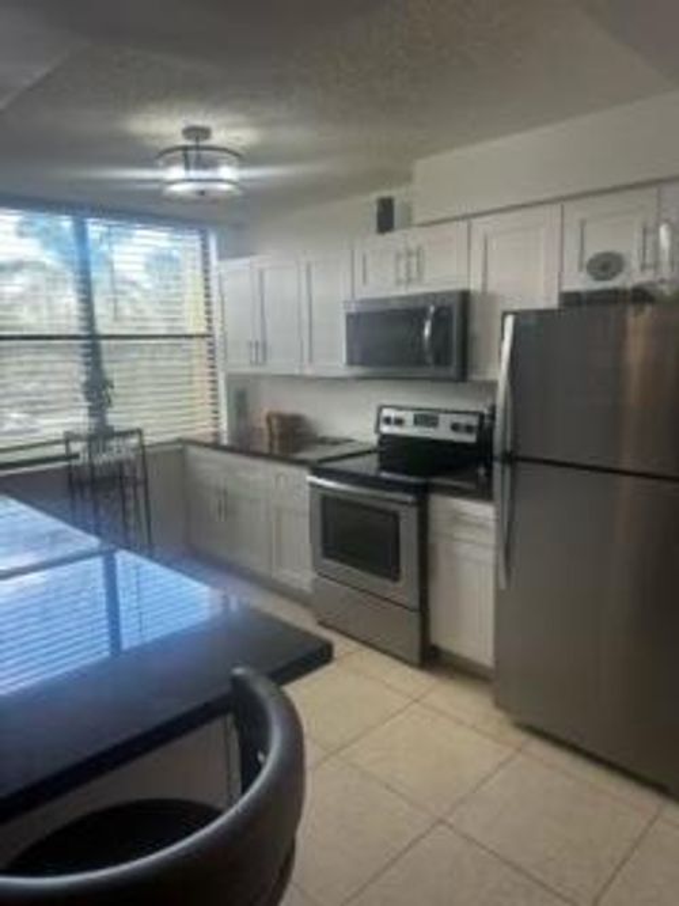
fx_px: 628
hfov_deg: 56.8
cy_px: 453
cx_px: 340
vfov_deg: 71.6
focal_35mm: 24
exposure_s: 1/141
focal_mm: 6.86
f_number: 1.78
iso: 64
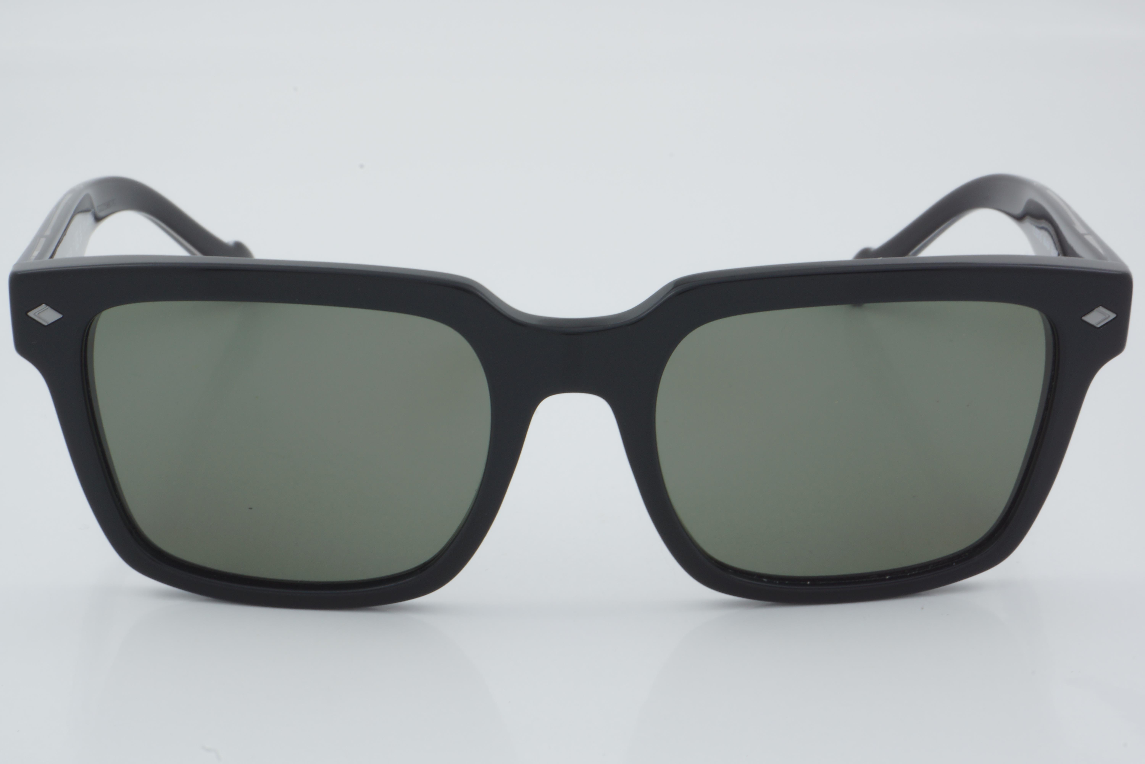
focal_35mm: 75
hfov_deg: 27.0
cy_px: 382
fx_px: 2385
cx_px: 572
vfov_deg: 18.2
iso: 100
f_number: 32
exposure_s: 1/3
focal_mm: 50
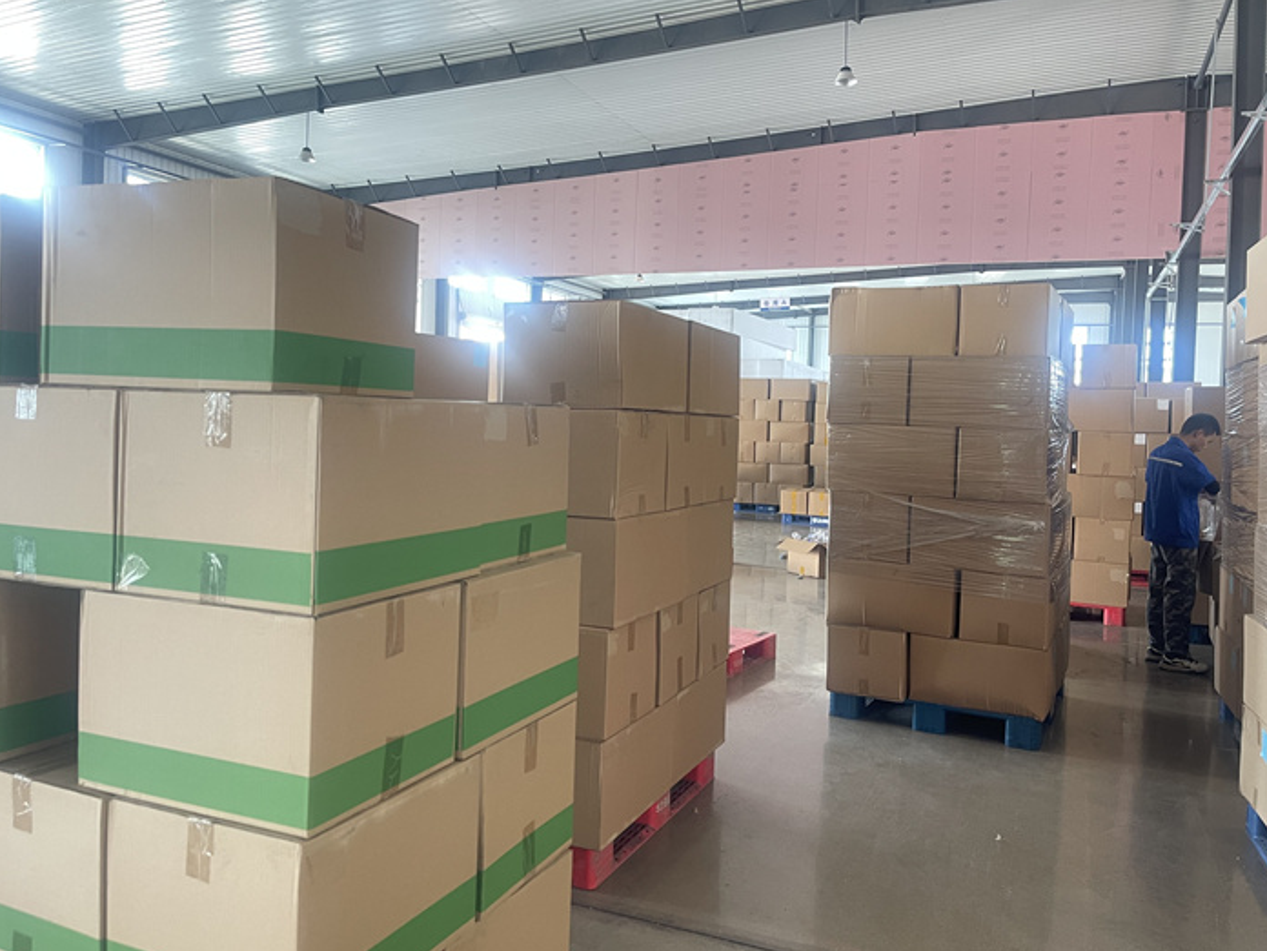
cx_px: 617
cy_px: 450
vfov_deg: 49.7
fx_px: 1025
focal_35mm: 28
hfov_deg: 63.4
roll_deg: -2.6
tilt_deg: -1.2
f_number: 1.6
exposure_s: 1/60
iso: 200
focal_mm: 5.1
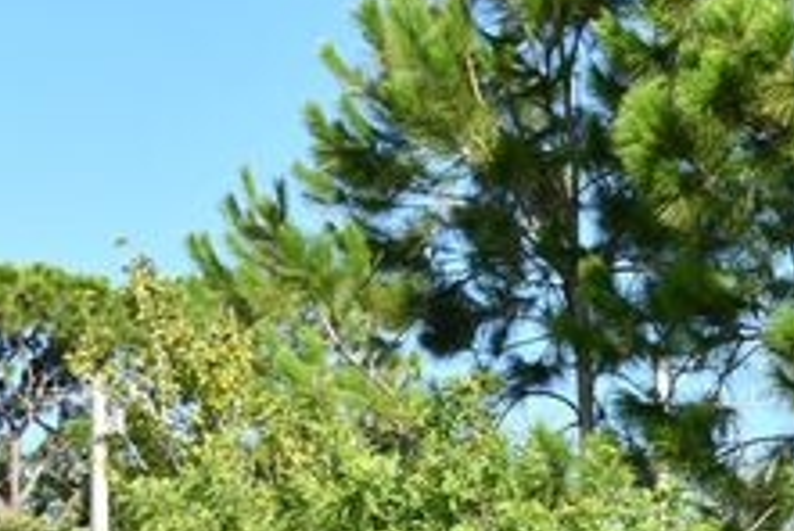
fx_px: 3578
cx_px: 1139
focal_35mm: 162
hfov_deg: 12.2
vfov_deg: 8.4
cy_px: 710
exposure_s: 1/250
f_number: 7.1
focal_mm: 28
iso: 200
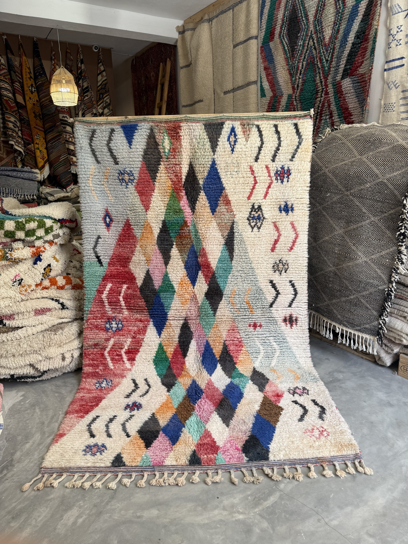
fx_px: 377
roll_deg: +1.2
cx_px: 204
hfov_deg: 56.8
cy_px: 272
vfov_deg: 71.6
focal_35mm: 24
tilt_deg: -14.6
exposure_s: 1/234
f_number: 1.78
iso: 64
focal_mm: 6.76
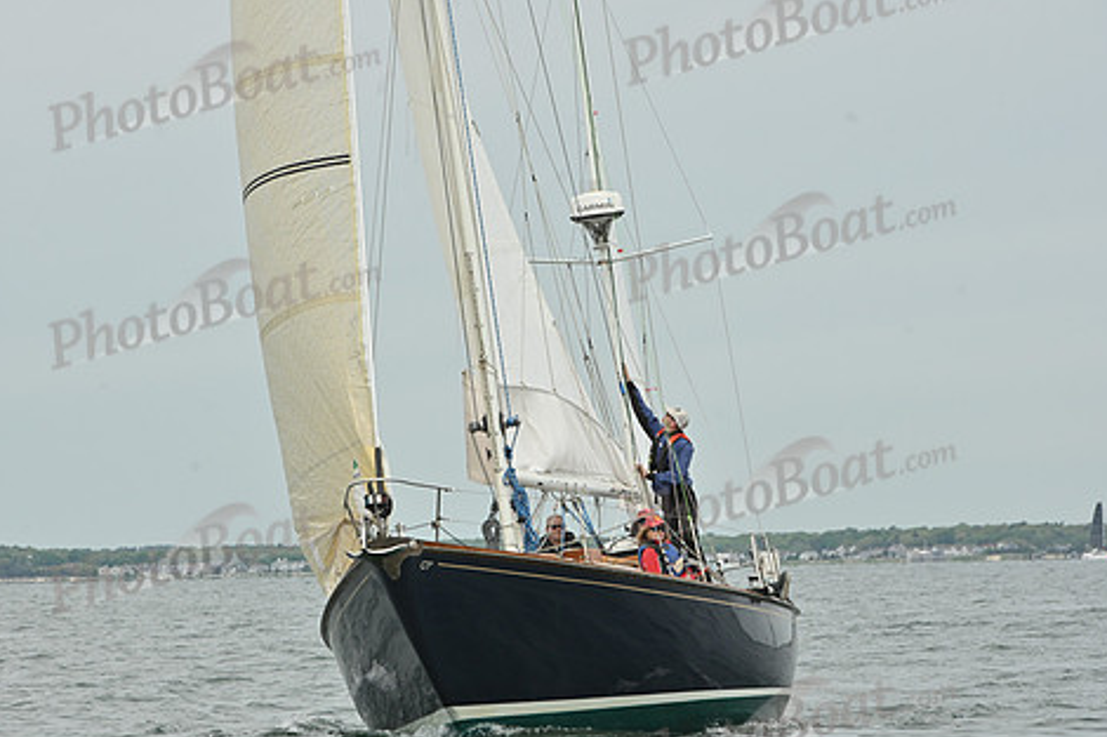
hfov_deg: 8.3
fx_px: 7592
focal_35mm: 247
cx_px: 504
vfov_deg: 5.6
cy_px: 397
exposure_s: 1/800
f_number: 10
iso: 320
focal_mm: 200
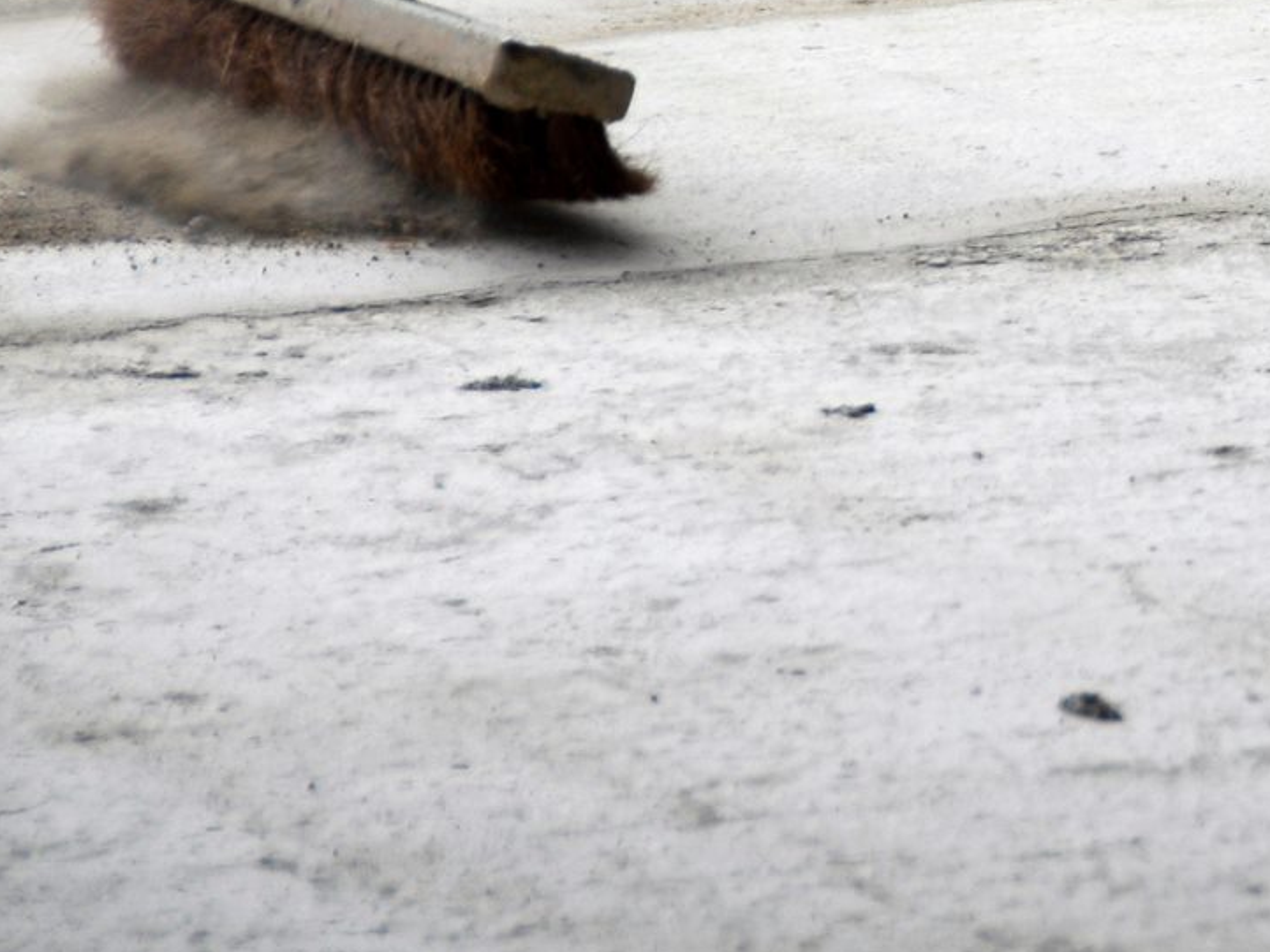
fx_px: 18347
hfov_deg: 4.0
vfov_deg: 3.0
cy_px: 8
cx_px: 1404
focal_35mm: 500
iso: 200
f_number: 5.6
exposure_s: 1/250
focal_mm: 130
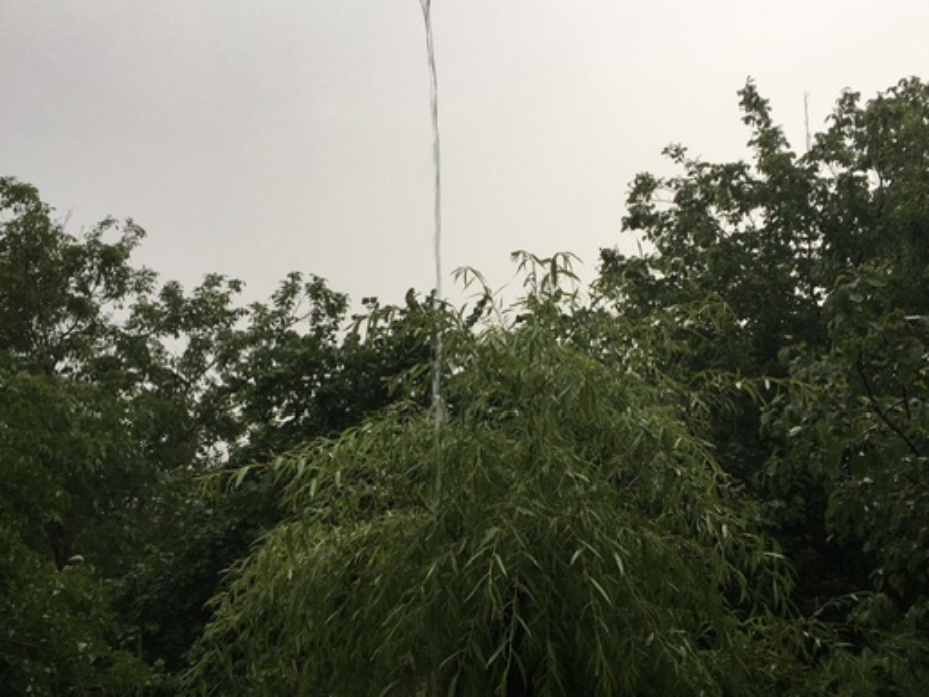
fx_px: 966
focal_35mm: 36
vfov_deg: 39.7
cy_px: 342
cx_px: 513
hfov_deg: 51.3
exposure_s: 1/50
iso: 32
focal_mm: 4.15
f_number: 2.2
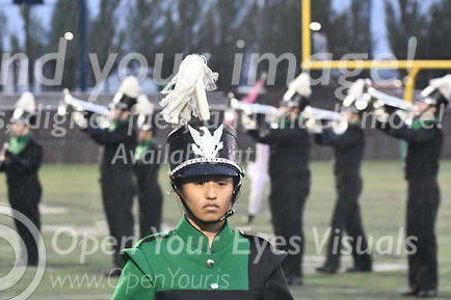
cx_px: 183
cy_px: 172
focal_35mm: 211
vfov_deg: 6.5
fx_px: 2638
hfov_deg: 9.8
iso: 1600
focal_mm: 105
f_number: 4.5
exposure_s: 1/80
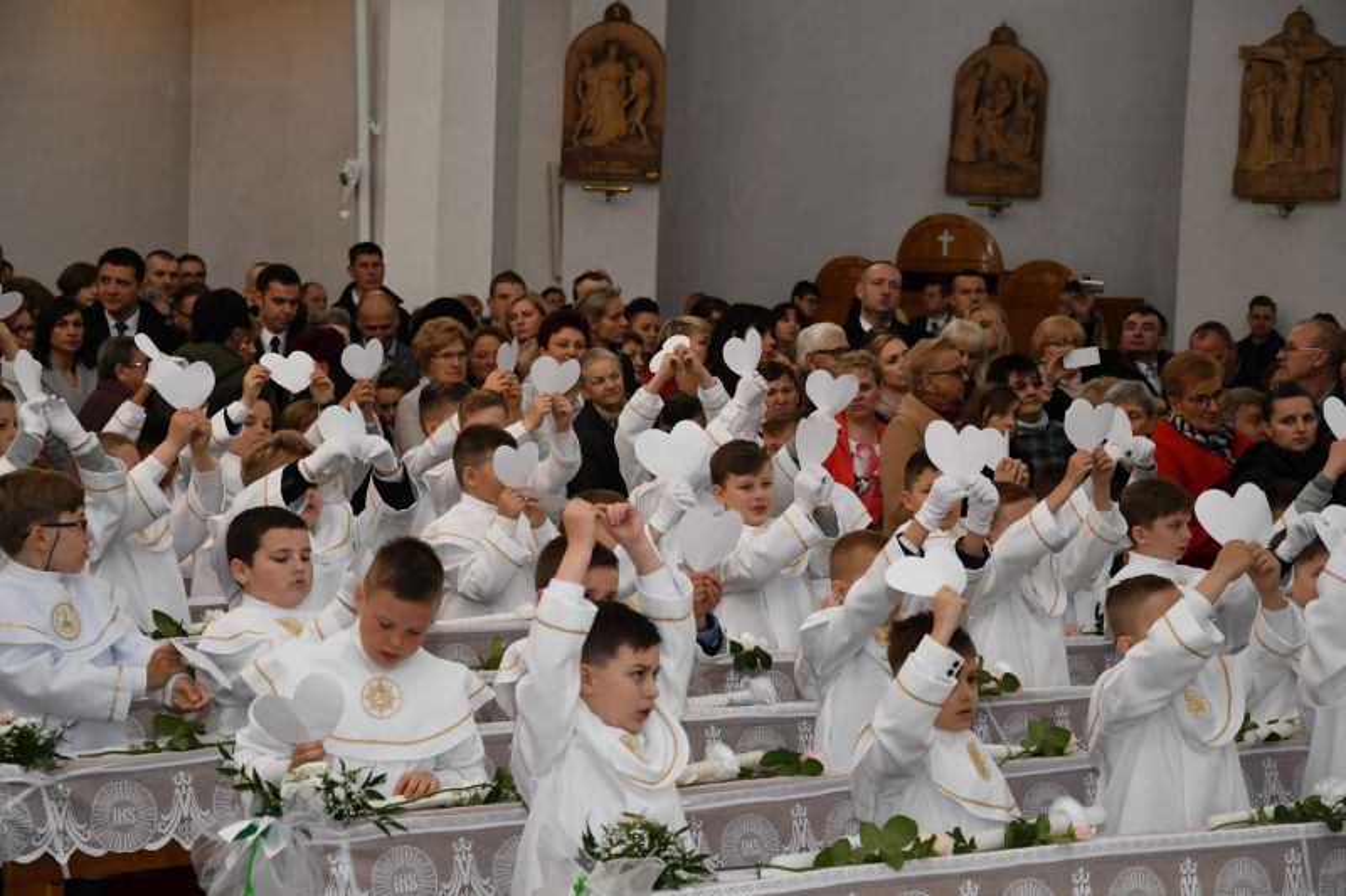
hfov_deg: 19.5
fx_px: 3925
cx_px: 673
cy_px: 448
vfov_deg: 13.0
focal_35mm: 105
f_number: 5.3
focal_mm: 70
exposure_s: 1/160
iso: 2000
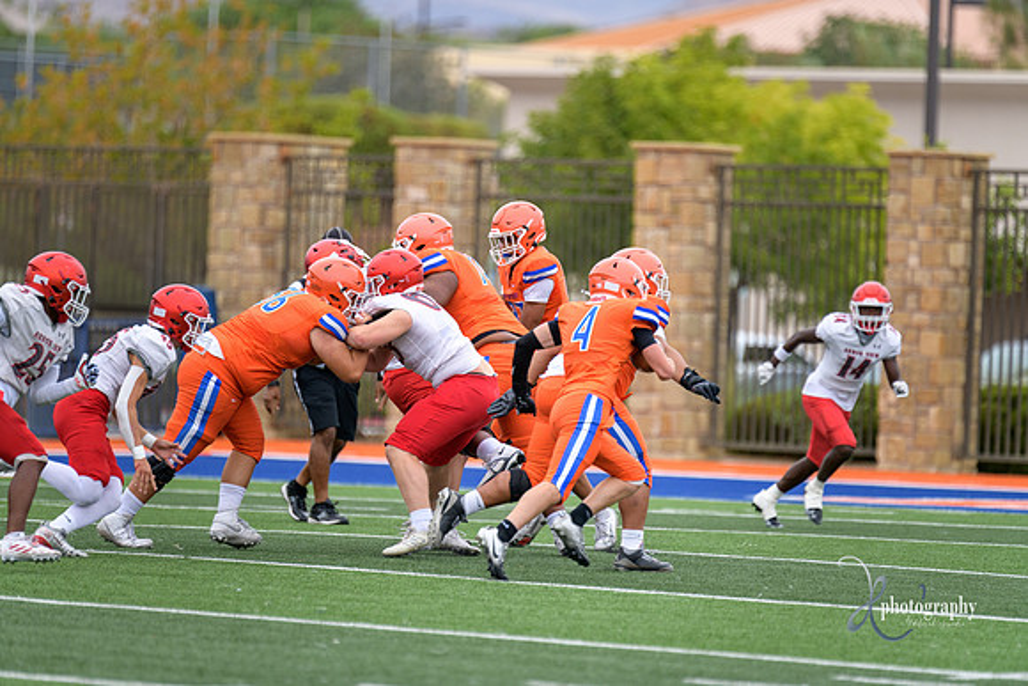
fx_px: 8568
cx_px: 514
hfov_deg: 6.9
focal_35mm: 300
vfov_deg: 4.6
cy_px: 343
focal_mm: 300
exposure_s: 1/1000
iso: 280
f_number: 2.8
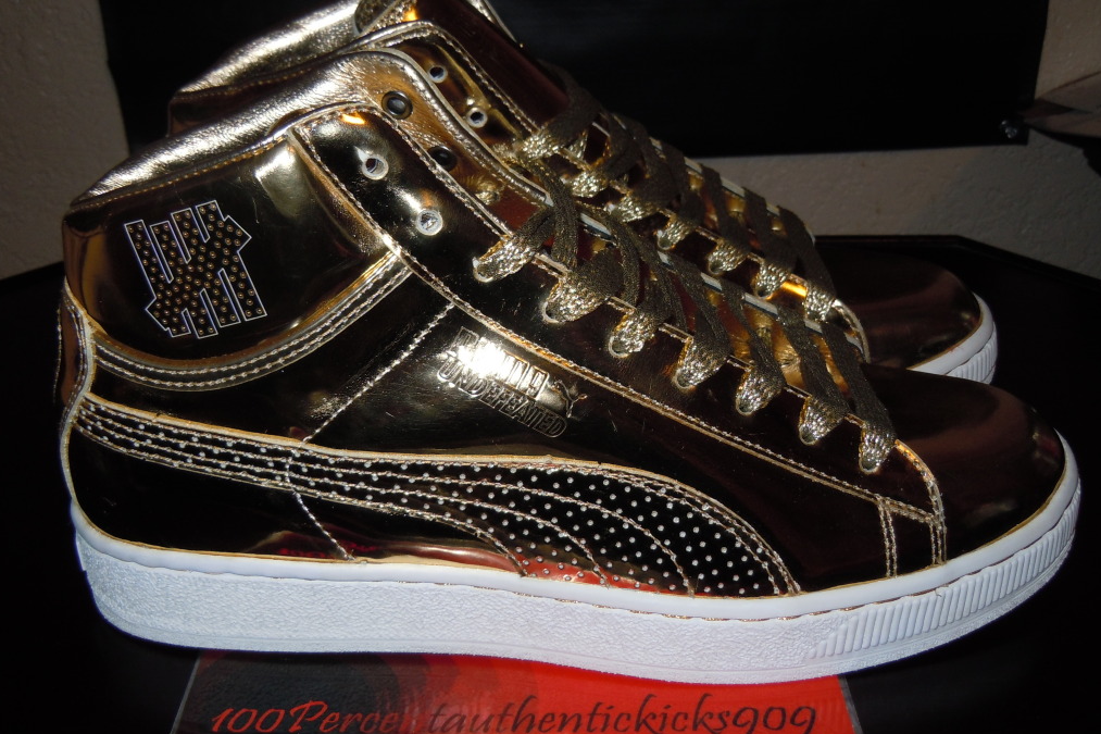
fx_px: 1254
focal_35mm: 41
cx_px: 548
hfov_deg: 47.4
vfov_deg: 32.6
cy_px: 339
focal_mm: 7.1
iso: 160
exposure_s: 1/30
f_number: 3.7
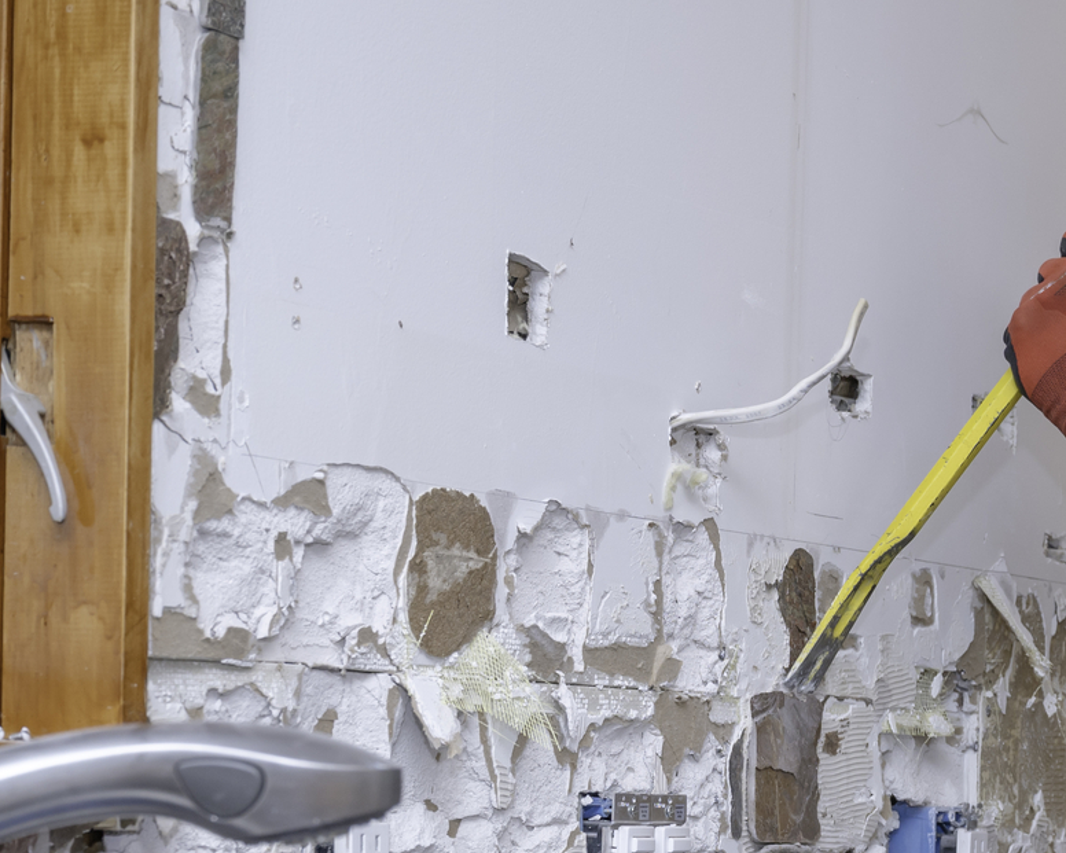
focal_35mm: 104
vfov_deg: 14.6
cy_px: 807
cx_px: 1239
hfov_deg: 17.7
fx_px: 3282
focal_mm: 43
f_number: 6.3
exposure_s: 1/100
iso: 320
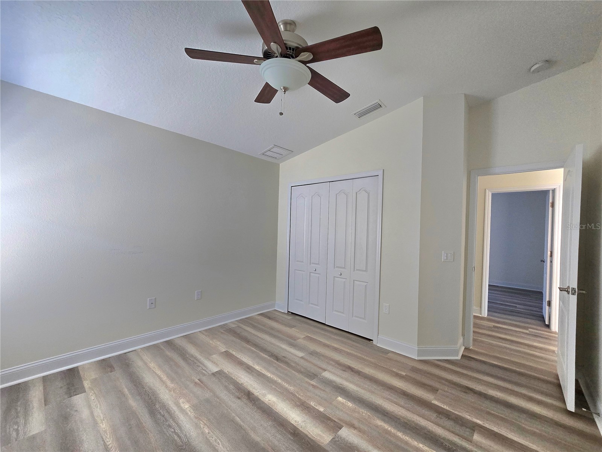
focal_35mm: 13
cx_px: 301
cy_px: 226
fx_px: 226
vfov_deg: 89.9
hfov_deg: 106.2
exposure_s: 1/60.2
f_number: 2.2
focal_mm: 2.2
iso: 200
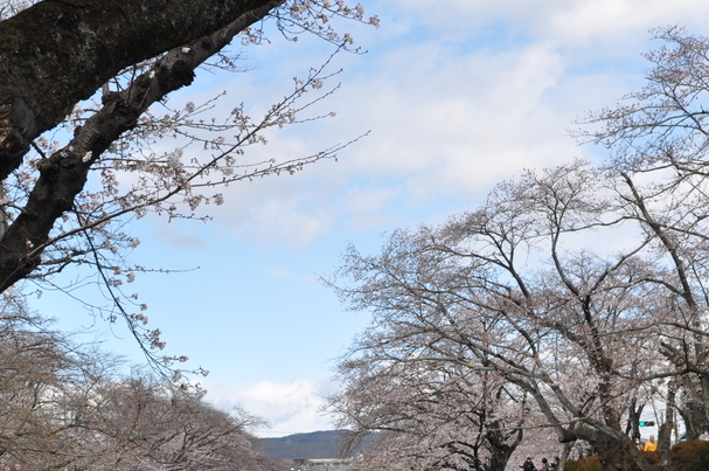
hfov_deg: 24.3
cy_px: 365
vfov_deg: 16.3
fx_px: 1632
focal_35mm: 83
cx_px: 496
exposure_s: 1/400
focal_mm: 28
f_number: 10
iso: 200
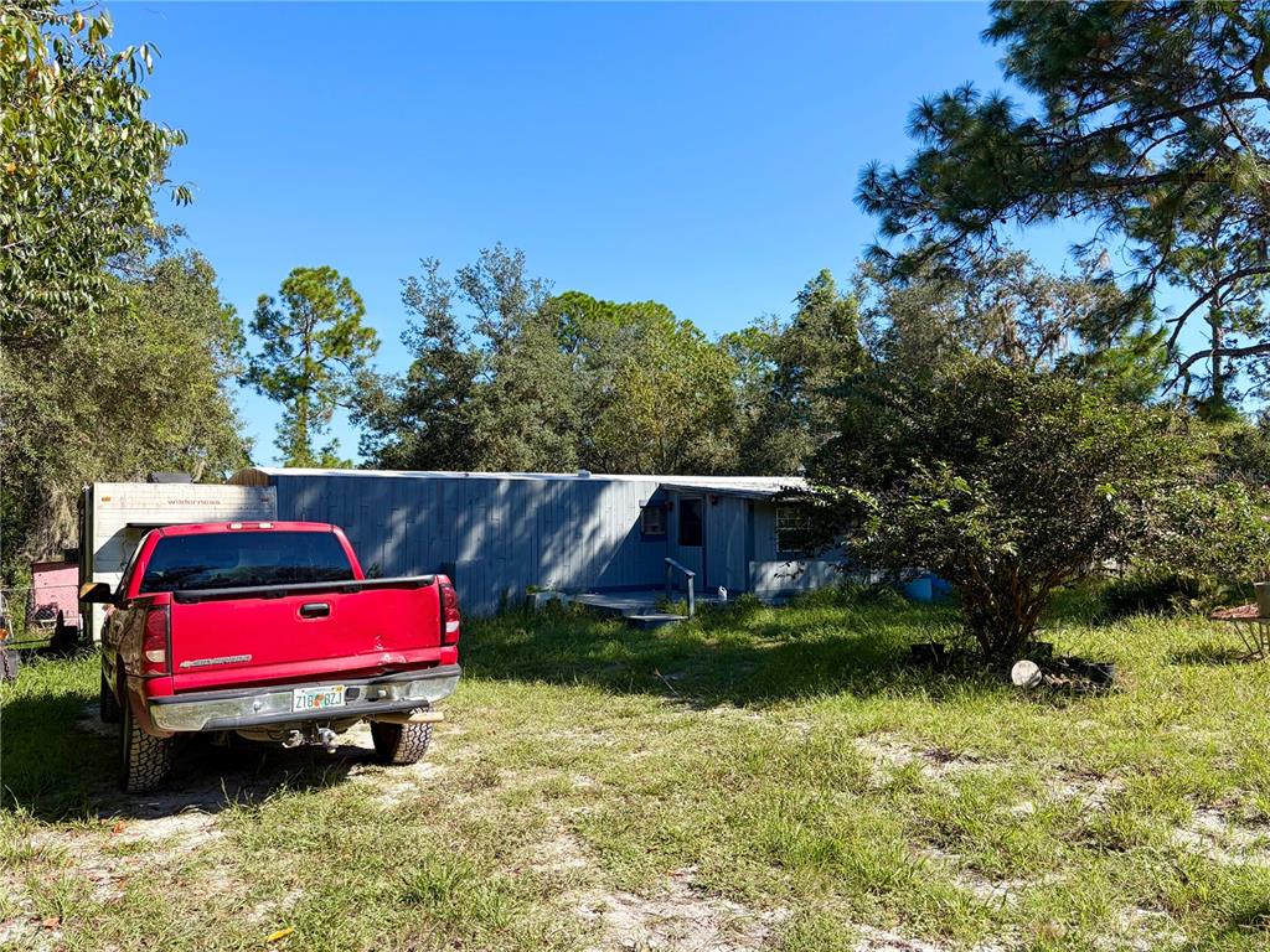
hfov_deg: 67.3
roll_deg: +0.6
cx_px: 635
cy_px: 476
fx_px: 954
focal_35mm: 26
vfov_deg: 53.1
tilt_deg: +3.3
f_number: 1.6
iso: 50
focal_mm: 5.96
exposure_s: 1/2012
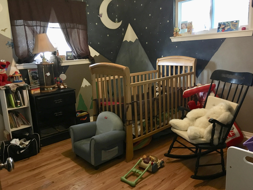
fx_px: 212
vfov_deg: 48.2
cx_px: 126
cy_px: 95
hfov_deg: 61.7
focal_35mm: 29
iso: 400
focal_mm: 4.15
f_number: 2.2
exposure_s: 1/15
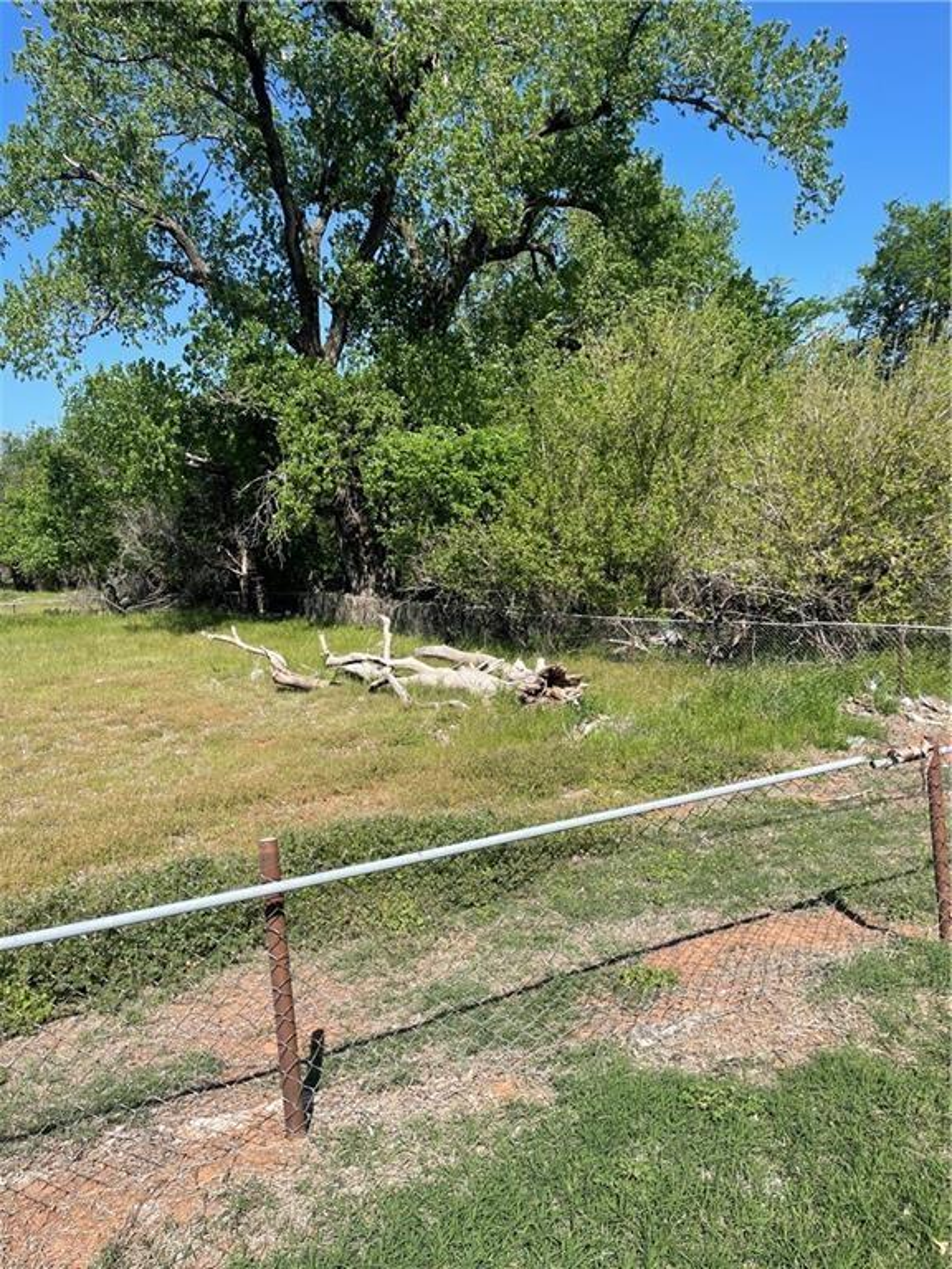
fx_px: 953
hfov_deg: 53.1
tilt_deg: -4.0
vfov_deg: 67.3
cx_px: 476
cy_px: 634
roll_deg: +3.2
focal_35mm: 26
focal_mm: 4.2
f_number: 1.6
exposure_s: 1/2506
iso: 32
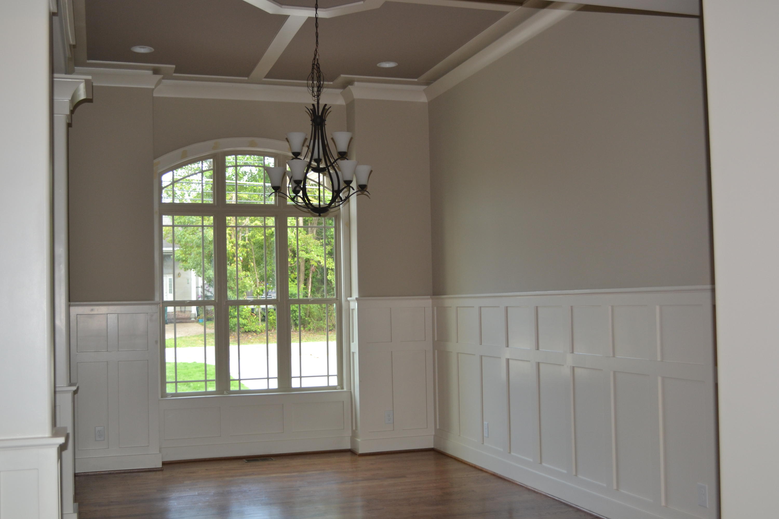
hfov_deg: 49.6
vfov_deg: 34.2
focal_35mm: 39
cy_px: 260
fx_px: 844
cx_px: 390
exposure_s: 1/80
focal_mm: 26
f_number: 4.2
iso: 400
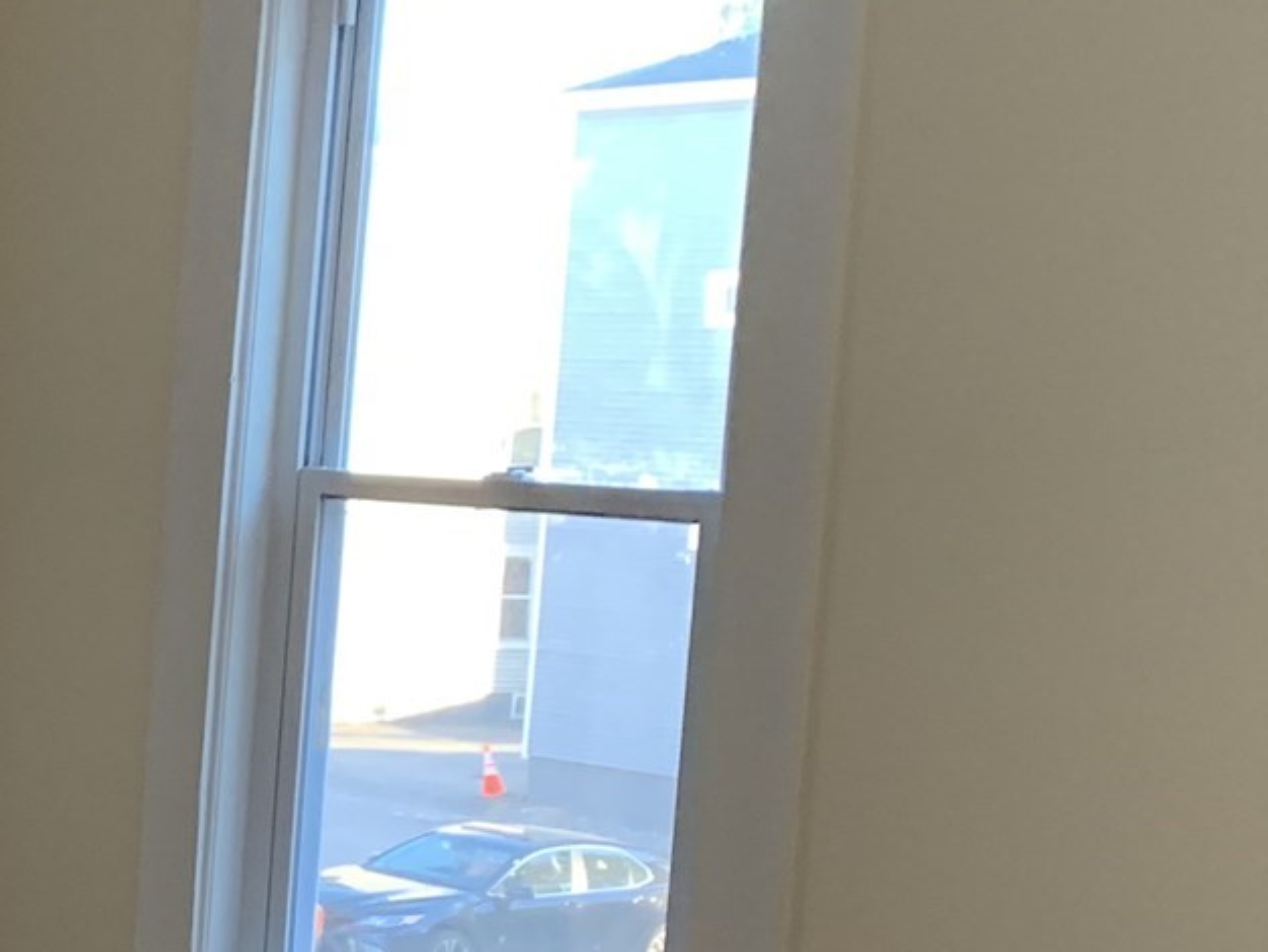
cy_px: 697
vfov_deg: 17.3
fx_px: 3115
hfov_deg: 20.3
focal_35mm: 85
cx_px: -531
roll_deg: -3.2
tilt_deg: -4.6
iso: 200
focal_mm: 4.25
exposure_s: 1/60
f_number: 1.8
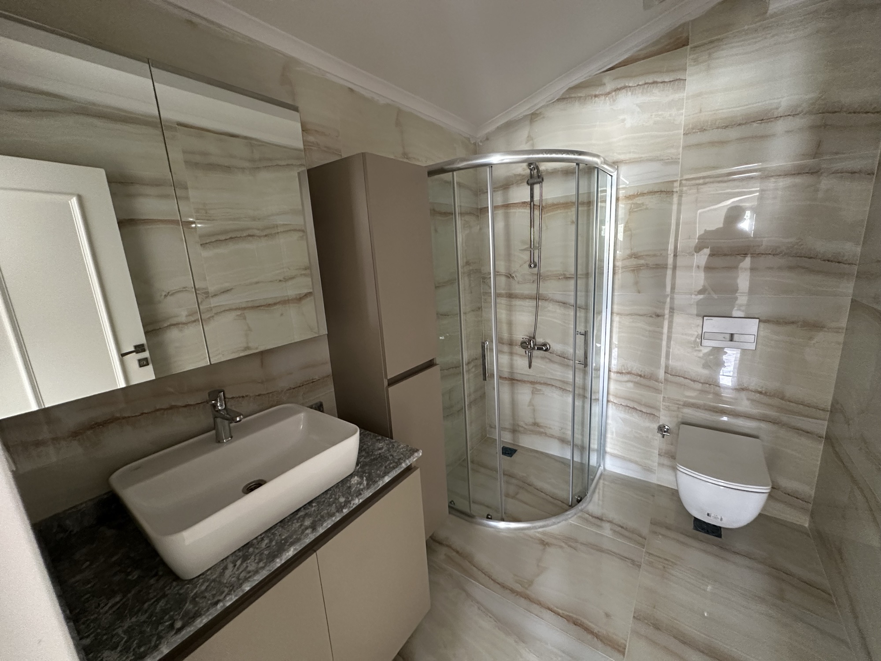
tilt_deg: -12.7
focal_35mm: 14
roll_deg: +5.3
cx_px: 440
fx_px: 356
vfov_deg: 85.7
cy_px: 330
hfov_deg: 102.1
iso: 500
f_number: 2.2
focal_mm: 2.22
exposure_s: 1/60
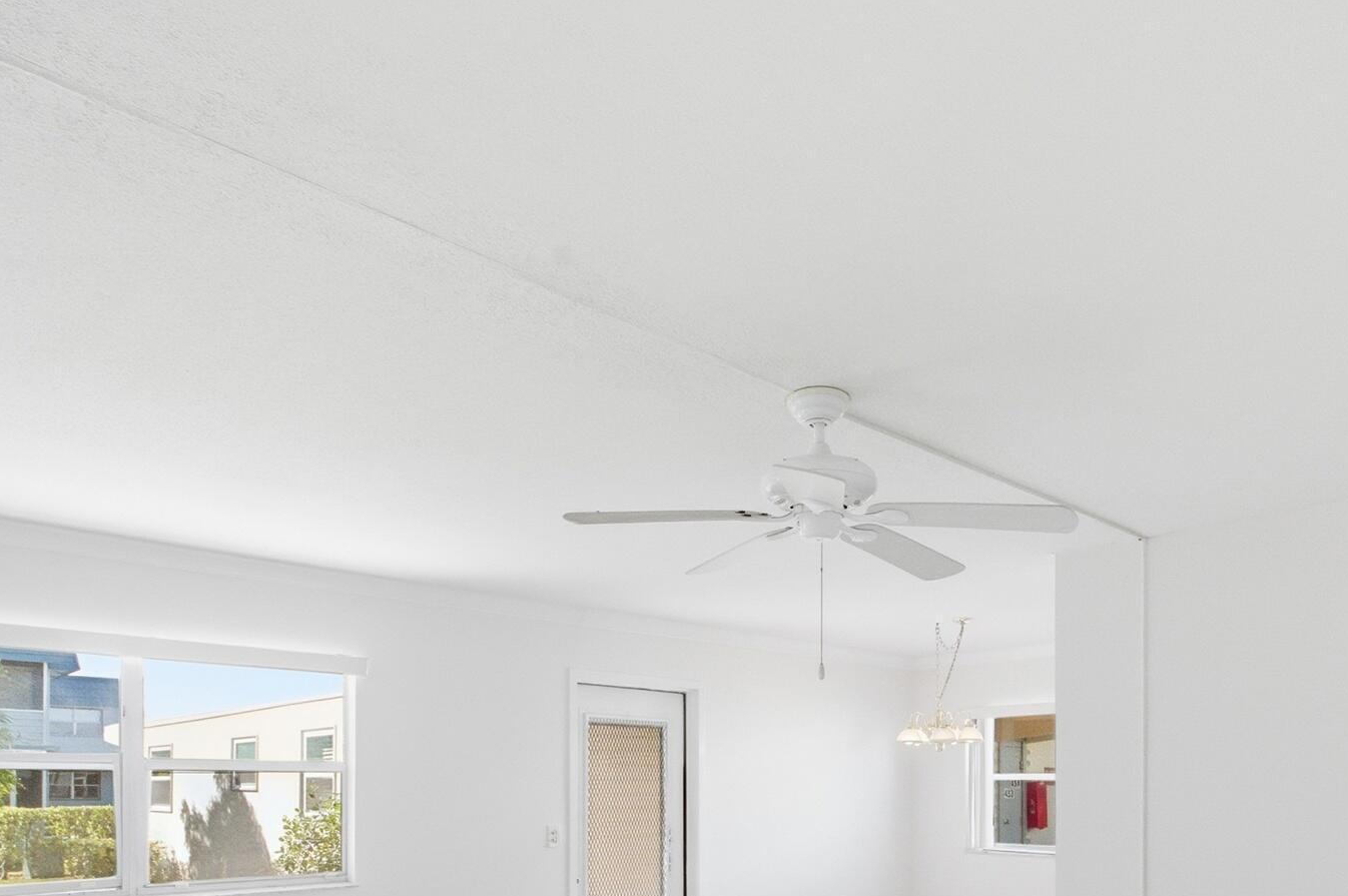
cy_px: 766
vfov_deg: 45.8
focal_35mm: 26
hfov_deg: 69.0
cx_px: 785
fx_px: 973
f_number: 8
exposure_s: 1/2500
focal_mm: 14
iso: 2500
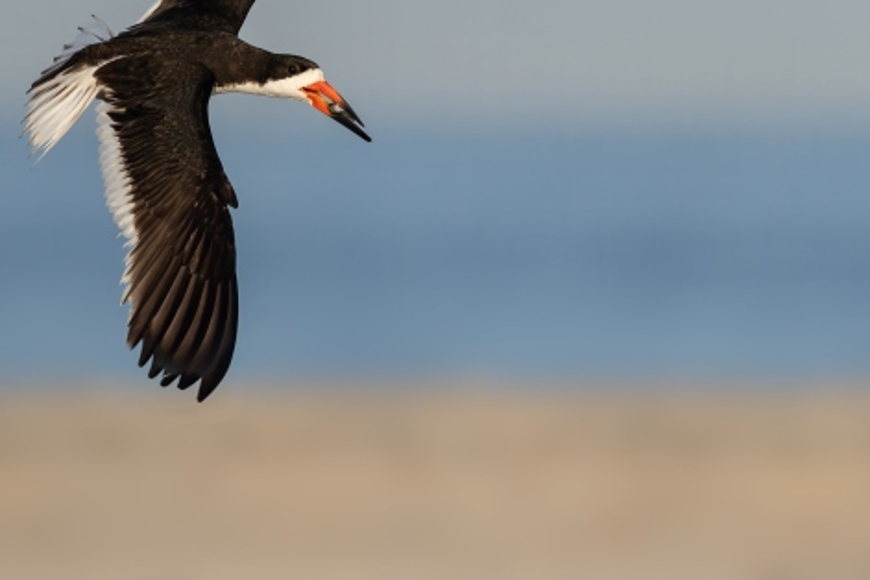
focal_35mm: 1198
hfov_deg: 1.7
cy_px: 91
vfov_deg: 1.1
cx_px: 502
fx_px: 28949
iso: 2000
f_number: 8
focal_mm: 705
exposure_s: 1/3200
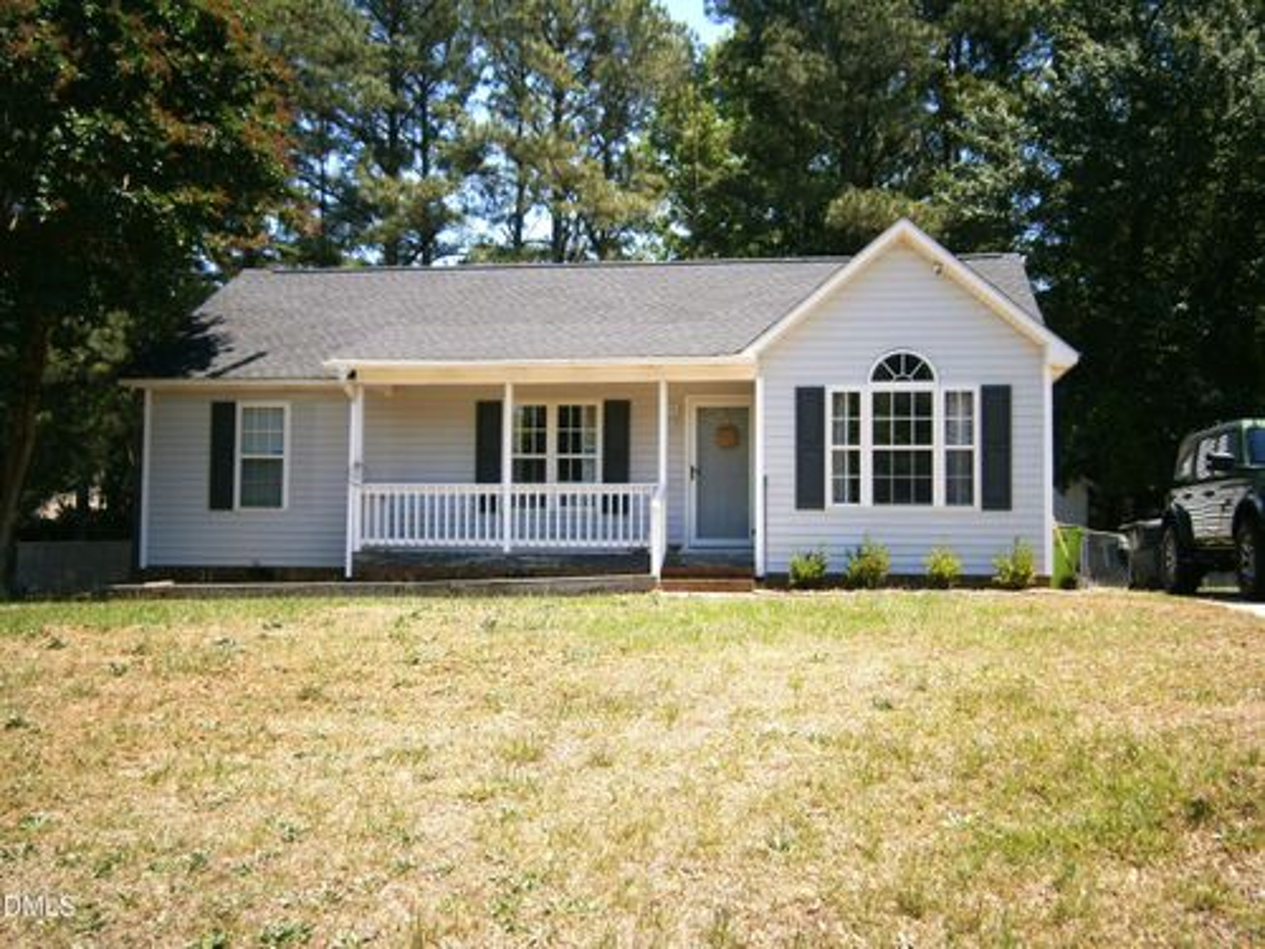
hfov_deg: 51.4
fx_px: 1316
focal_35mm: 36
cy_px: 474
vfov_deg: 39.7
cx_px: 632
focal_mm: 6.4
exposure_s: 1/640
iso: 80
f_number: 3.1
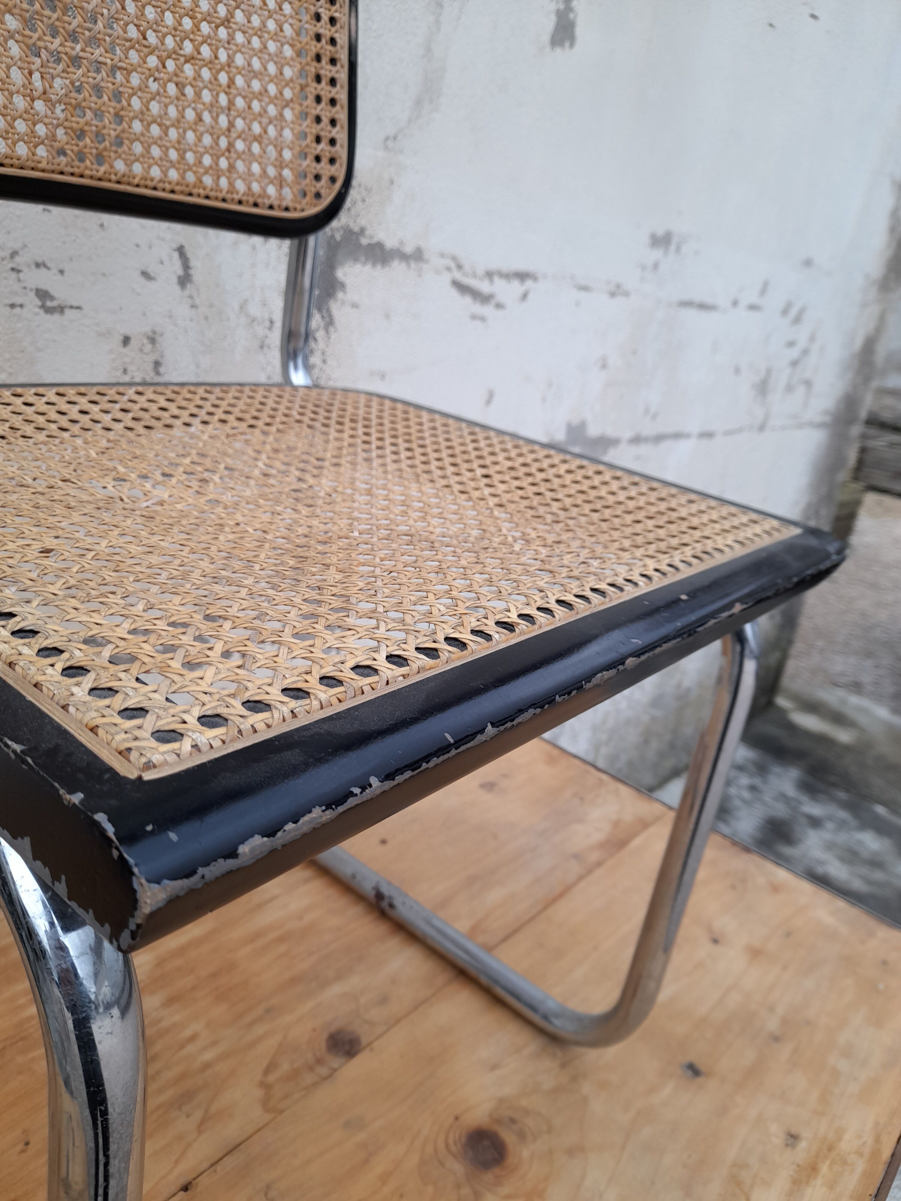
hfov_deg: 54.9
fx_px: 868
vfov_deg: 69.4
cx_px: 450
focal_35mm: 25
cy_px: 600
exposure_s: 1/50
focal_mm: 4.6
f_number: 2
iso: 32
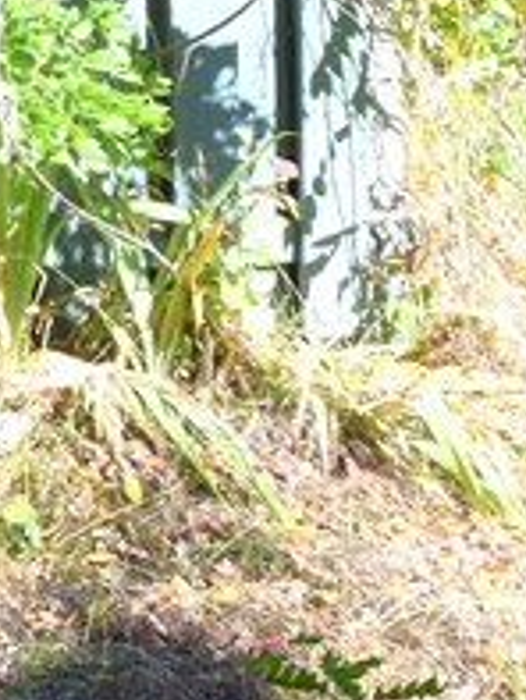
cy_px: -416
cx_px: -1155
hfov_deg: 8.4
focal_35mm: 143
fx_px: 2894
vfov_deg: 12.9
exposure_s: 1/125
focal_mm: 18
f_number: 9
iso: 400
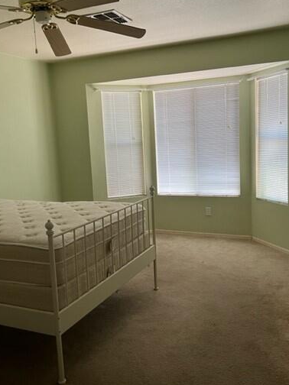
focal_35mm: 33
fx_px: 367
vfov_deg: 55.3
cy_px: 186
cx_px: 154
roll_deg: +3.2
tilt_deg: -6.8
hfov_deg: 42.9
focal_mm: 5.7
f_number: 1.5
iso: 125
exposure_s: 1/69
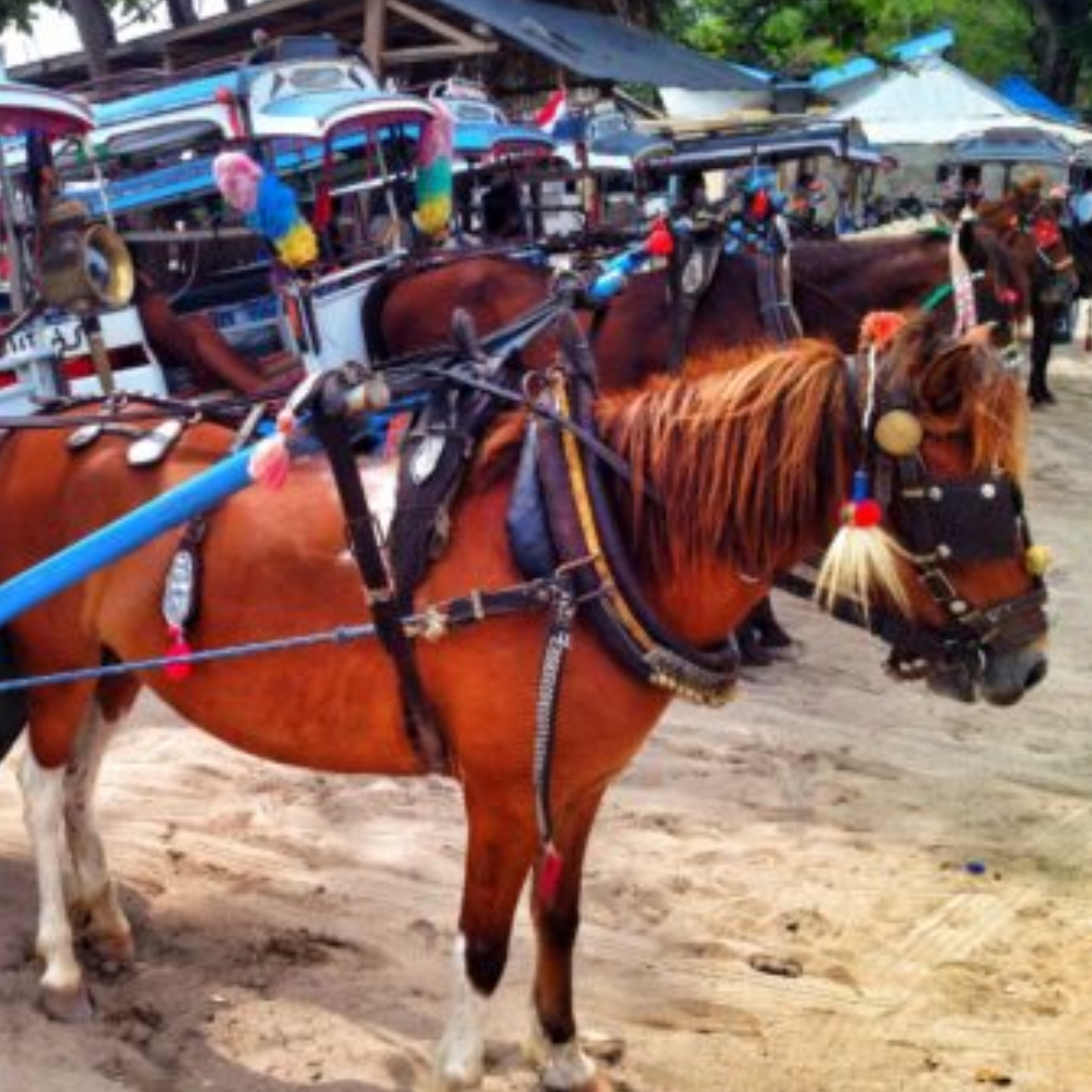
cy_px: 531
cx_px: 289
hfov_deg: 36.0
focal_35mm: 46
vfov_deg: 36.8
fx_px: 1642
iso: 50
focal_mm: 4.28
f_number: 2.4
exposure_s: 1/863
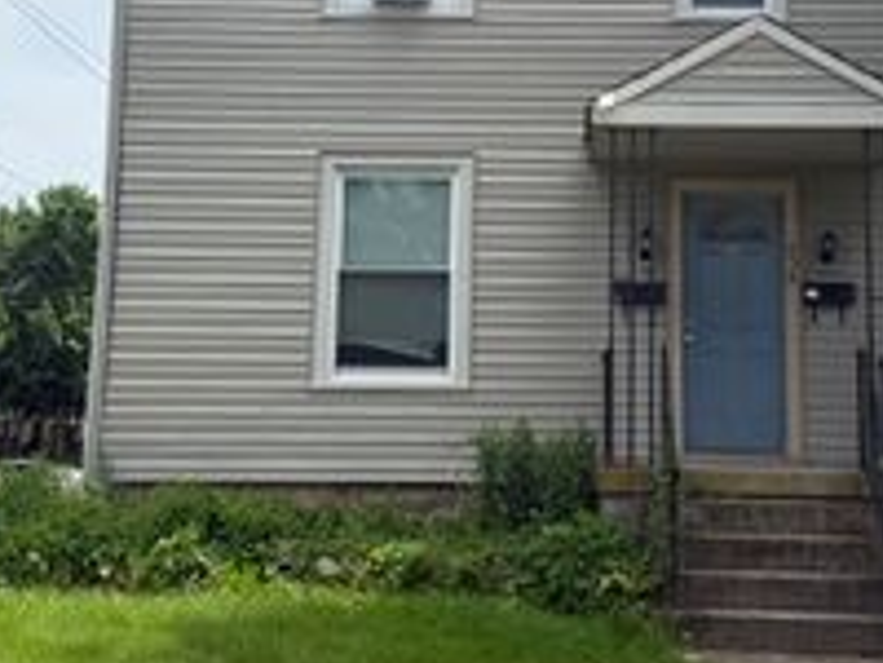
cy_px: 170
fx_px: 1531
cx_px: 552
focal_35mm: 60
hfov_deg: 32.0
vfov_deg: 24.2
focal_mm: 6.76
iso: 80
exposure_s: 1/3953
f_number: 1.78
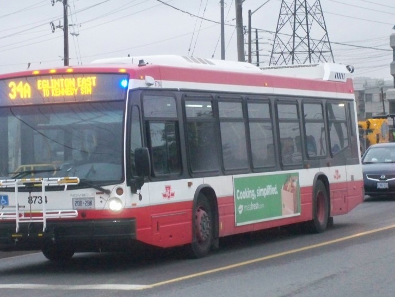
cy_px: 155
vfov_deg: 10.0
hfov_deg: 13.3
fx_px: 1689
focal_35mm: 148
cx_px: 152
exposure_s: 1/100
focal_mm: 18.8
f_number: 5.7
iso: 800
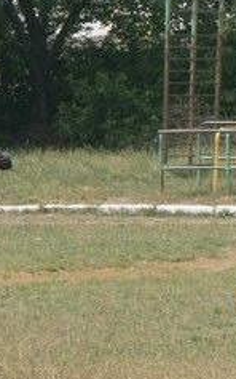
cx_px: -161
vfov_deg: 6.6
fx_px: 3274
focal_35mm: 318
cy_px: 237
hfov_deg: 4.1
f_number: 5.8
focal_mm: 19.6
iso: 80
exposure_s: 1/200
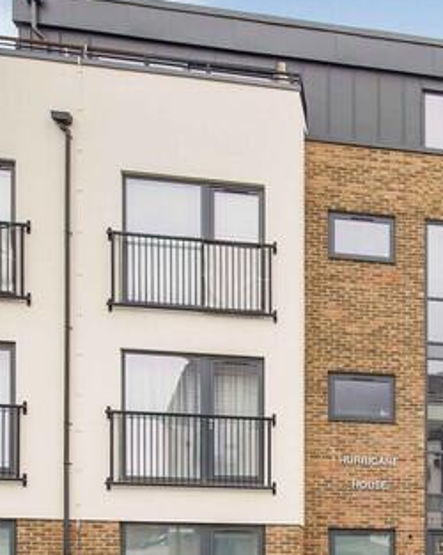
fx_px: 705
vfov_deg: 39.8
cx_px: 512
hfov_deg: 30.4
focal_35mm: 43
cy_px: 500
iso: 320
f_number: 9
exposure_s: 1/250
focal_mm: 14
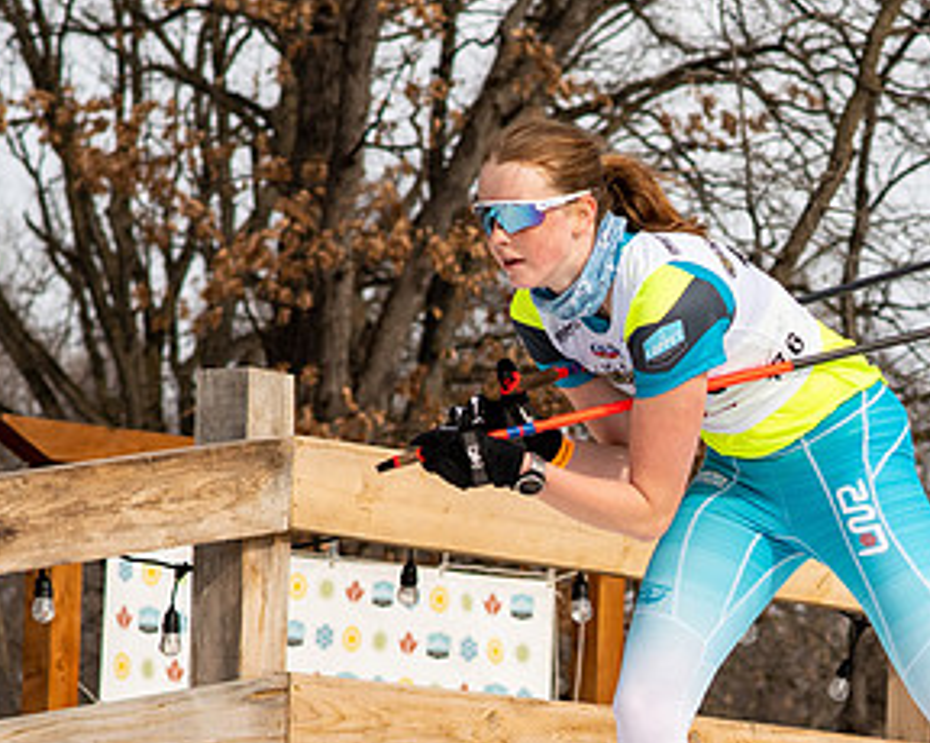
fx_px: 7894
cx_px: 854
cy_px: 689
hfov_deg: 6.7
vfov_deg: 5.4
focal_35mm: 287
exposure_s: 1/2000
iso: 400
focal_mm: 85
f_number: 6.3
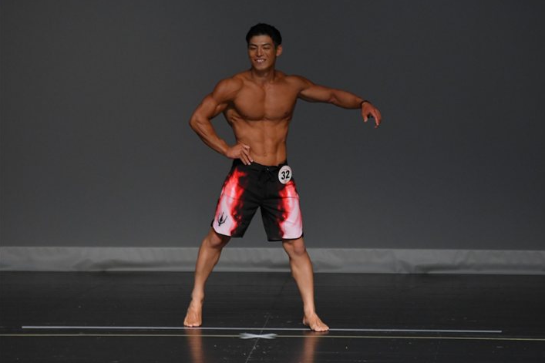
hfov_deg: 5.5
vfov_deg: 3.6
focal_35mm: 378
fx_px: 5721
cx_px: 297
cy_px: 192
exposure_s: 1/400
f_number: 5.6
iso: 2000
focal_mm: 230
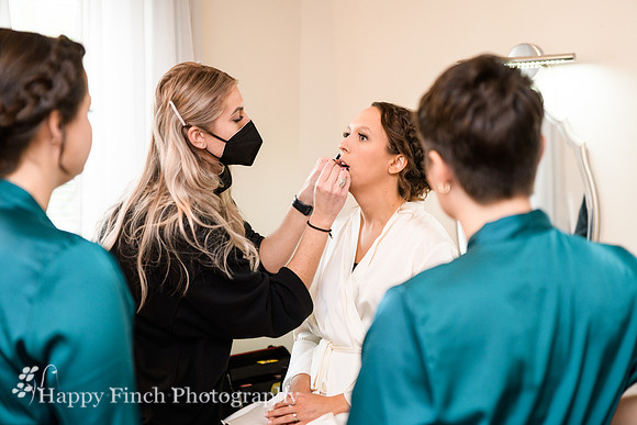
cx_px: 318
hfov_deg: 31.0
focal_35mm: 65
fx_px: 1150
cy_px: 212
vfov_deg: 20.9
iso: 400
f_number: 2.8
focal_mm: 65
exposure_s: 1/100
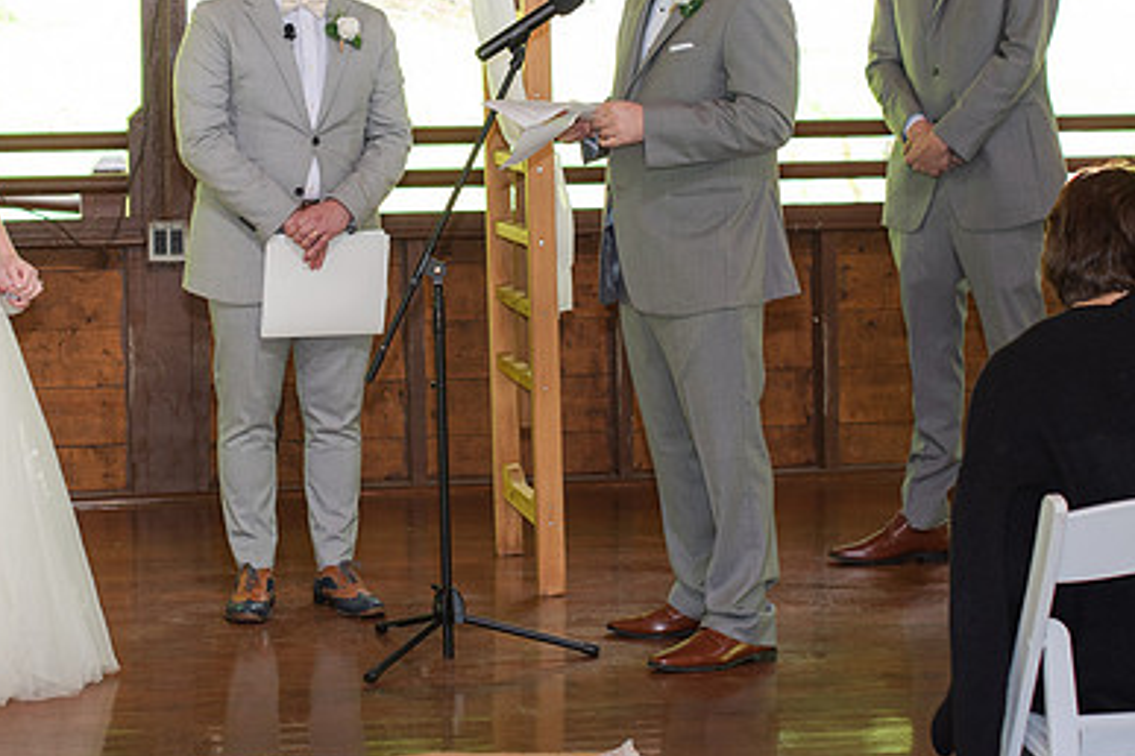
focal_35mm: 105
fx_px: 3310
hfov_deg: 19.4
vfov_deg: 13.0
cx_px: 356
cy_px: 179
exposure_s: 1/200
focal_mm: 50
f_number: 3.5
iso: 320
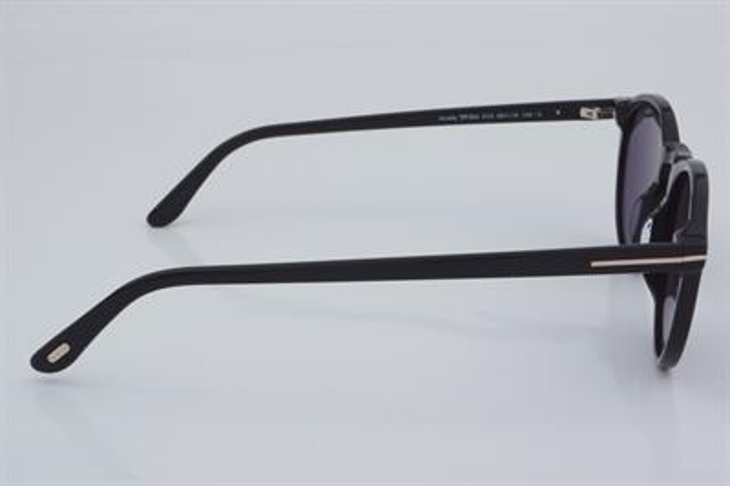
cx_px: 365
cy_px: 243
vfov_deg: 18.2
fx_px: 1520
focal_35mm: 75
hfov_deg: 27.0
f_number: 32
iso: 100
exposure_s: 1/4
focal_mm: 50
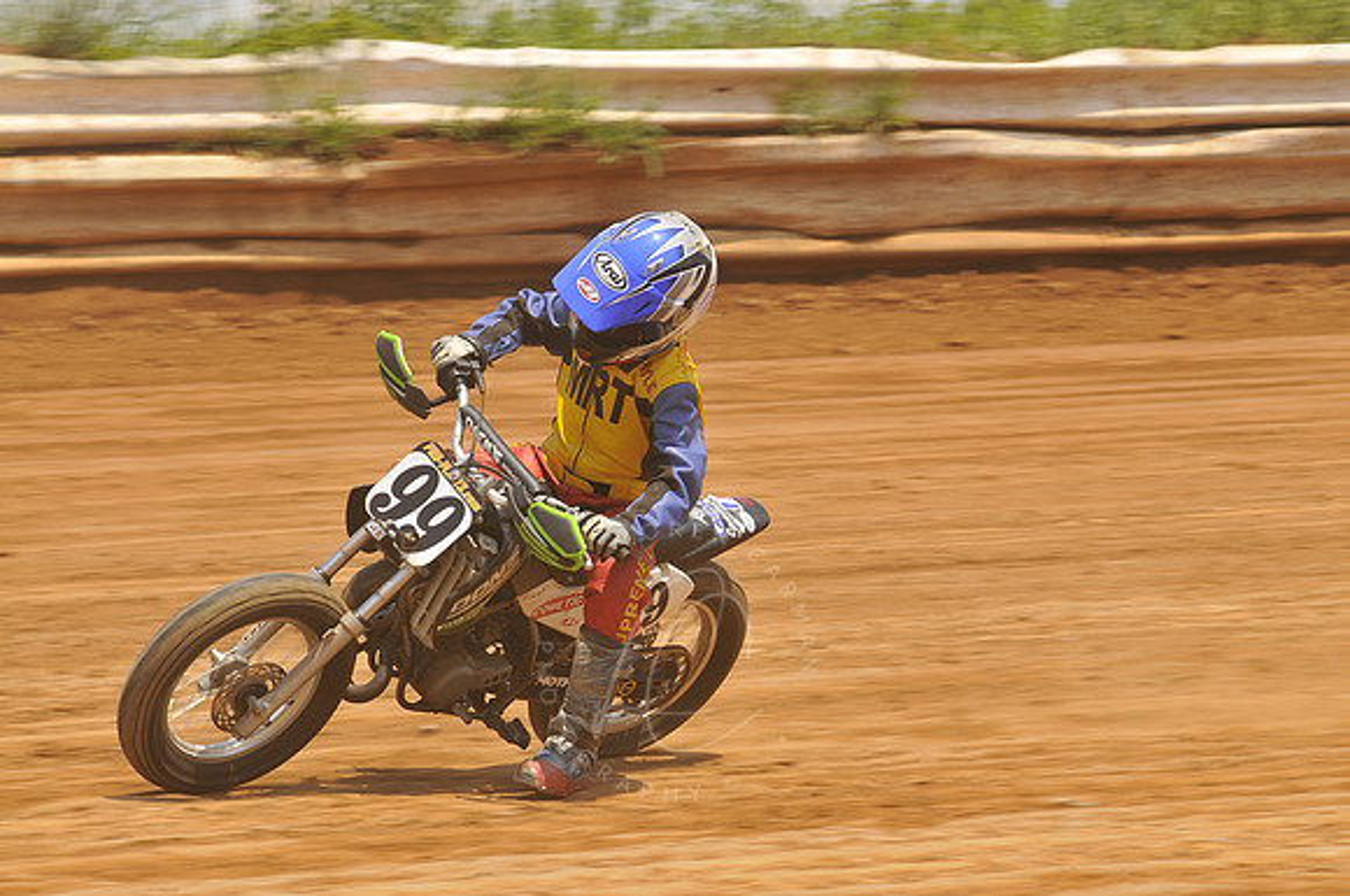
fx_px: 8145
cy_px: 448
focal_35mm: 218
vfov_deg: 6.3
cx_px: 675
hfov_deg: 9.5
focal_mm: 145
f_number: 9
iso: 200
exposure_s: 1/400
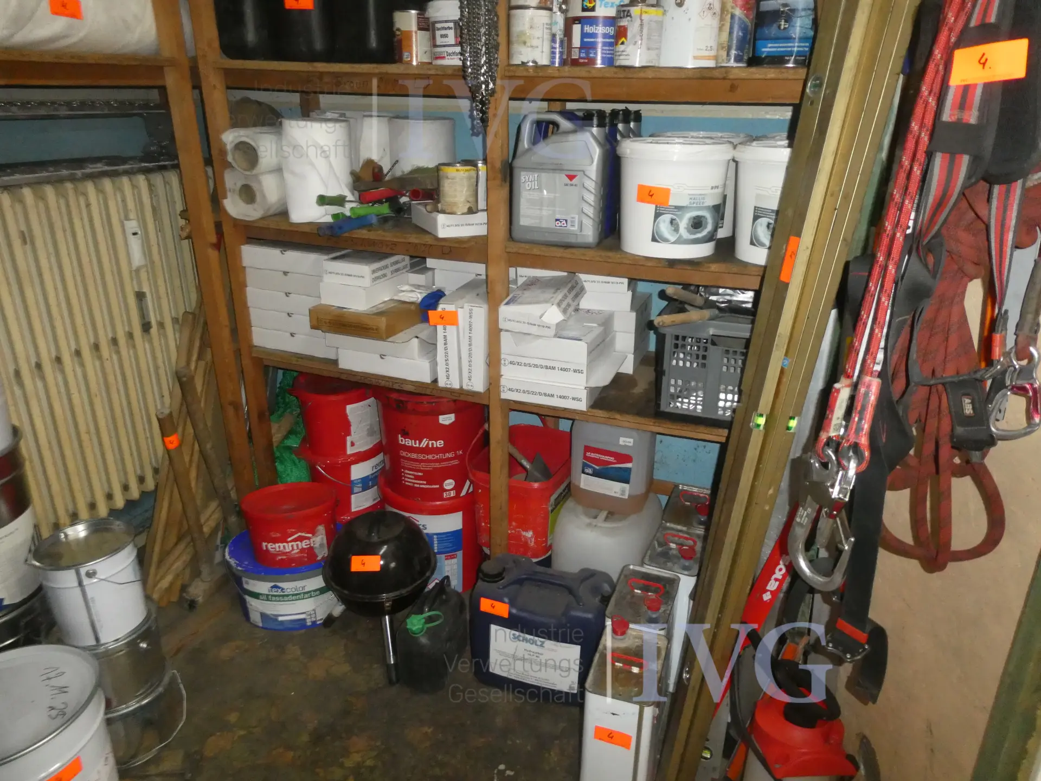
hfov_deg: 71.6
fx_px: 722
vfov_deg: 56.8
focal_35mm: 24
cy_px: 390
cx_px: 520
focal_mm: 4.3
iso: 800
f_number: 3.3
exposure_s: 1/60
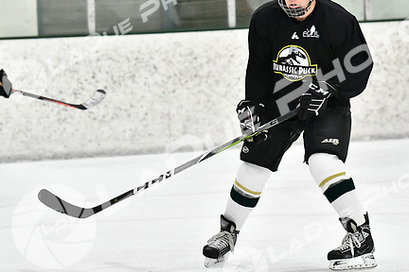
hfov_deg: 6.8
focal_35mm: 302
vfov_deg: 4.6
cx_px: 222
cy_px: 130
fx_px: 3431
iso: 5000
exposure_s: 1/1250
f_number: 2.8
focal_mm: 150
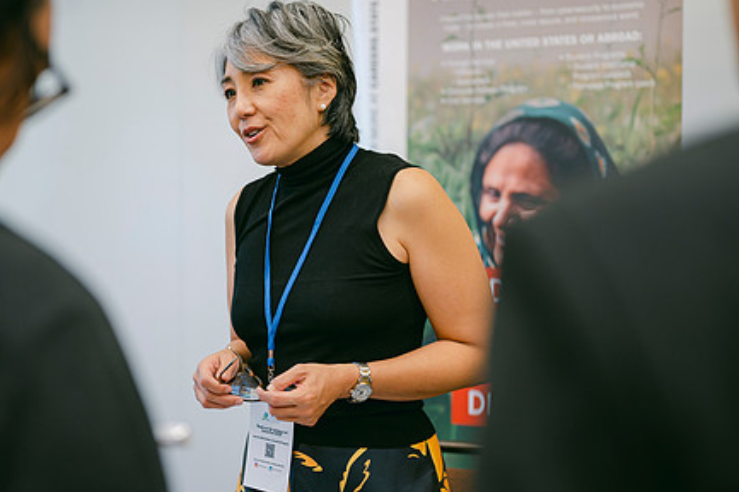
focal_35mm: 67
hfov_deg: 30.0
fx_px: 1374
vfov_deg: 20.3
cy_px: 253
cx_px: 307
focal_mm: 50
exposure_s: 1/125
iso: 125
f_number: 2
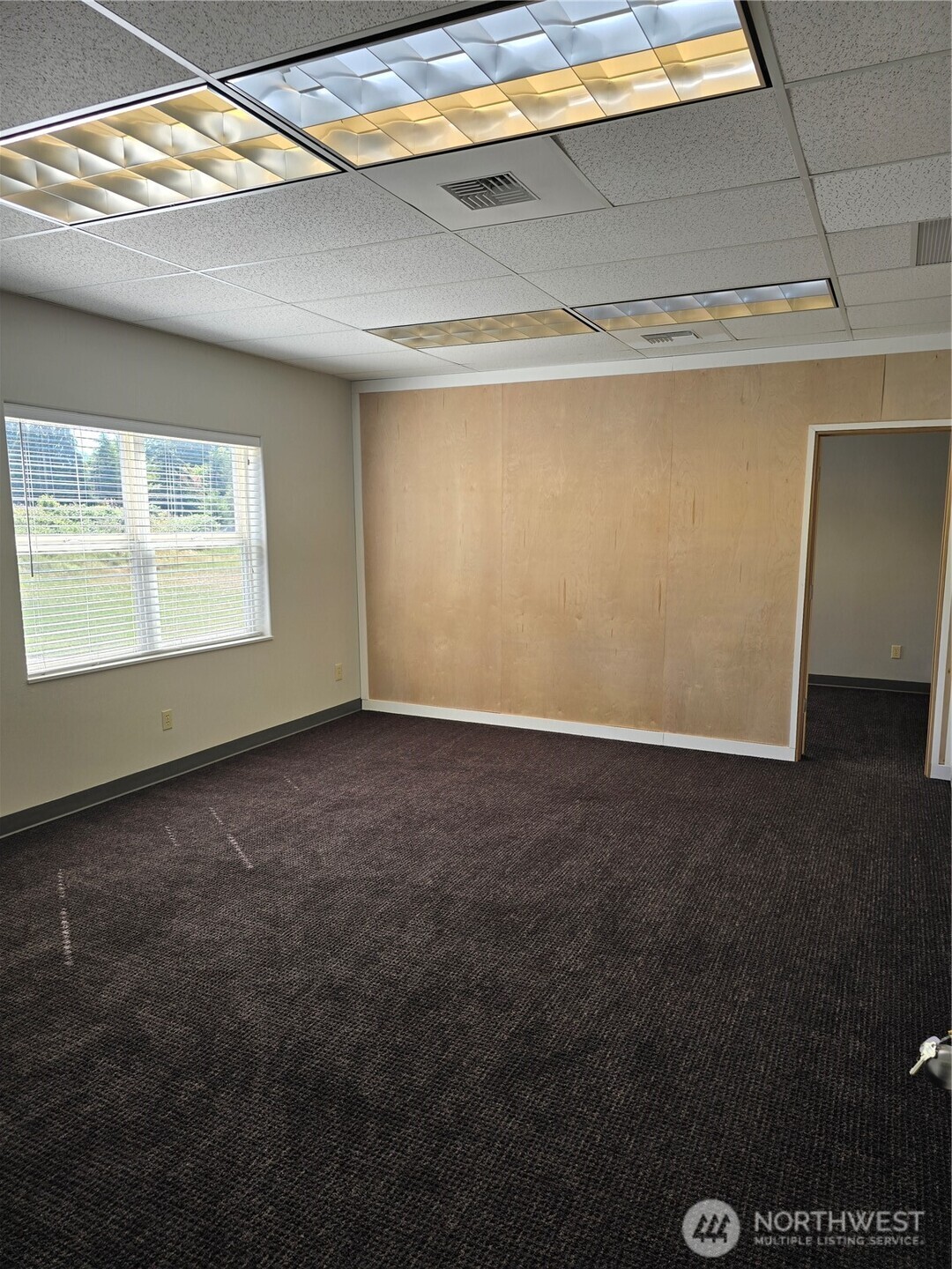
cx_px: 476
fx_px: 843
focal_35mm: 23
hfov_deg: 58.9
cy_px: 634
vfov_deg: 73.9
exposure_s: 1/120
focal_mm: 6.3
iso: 32
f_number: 1.7
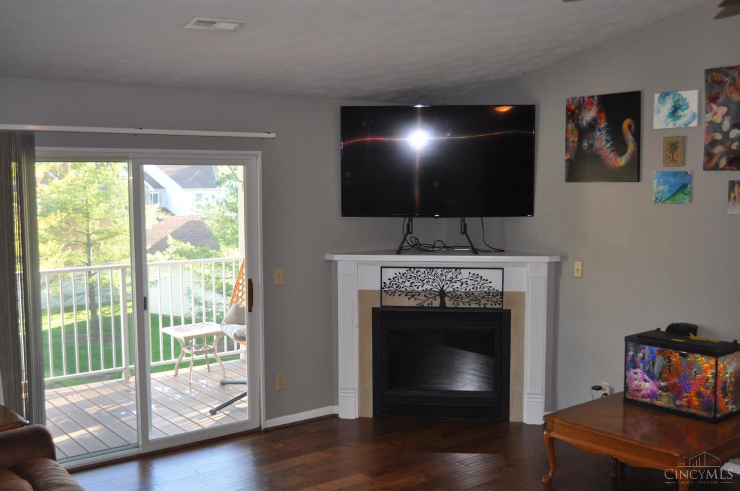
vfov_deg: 34.1
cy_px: 246
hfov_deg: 49.6
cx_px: 370
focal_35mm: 39
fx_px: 800
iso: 640
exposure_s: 1/125
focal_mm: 26
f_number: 4.2
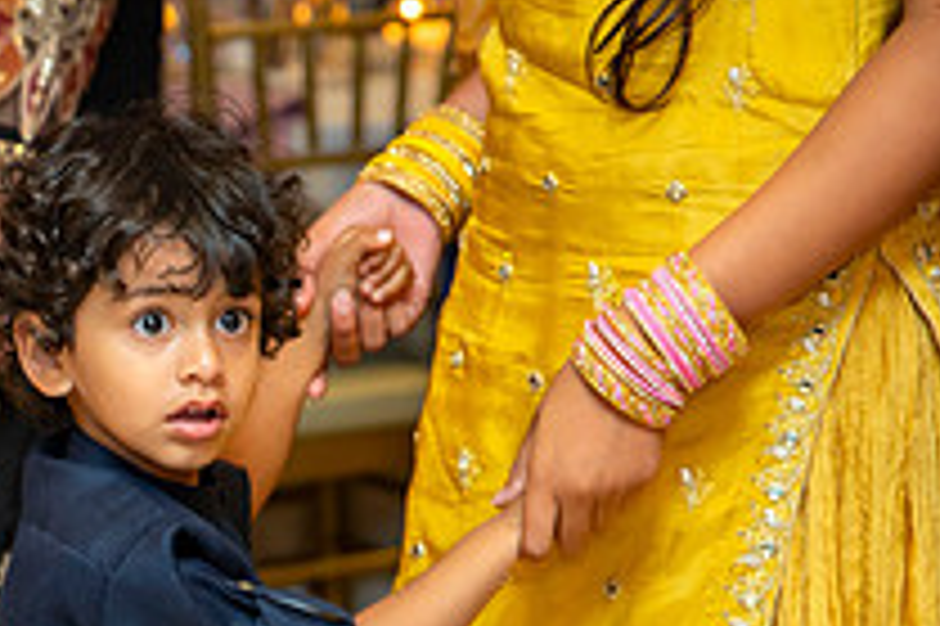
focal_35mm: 203
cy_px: 675
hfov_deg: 10.1
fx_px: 5296
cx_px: 56
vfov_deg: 6.7
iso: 1000
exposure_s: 1/100
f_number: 2.8
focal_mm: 70
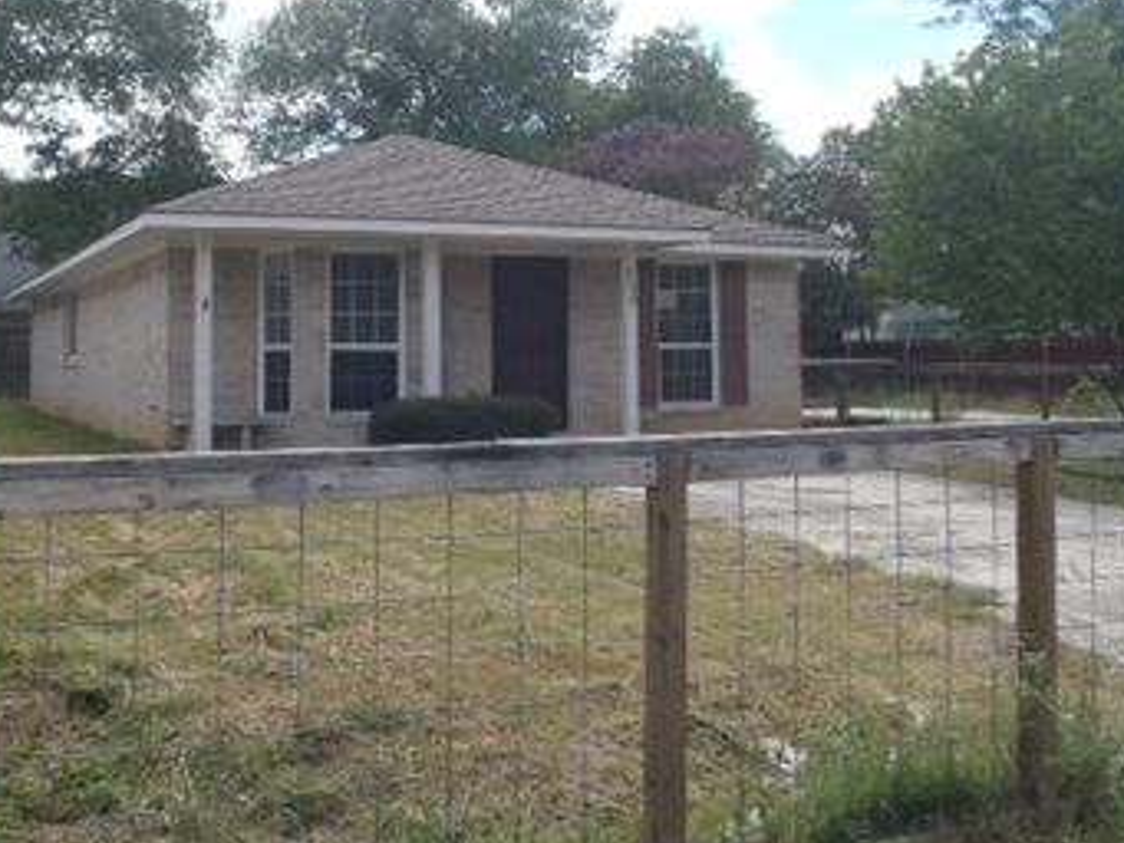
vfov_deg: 34.7
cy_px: 255
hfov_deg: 45.7
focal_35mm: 41
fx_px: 1332
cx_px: 514
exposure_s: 1/320
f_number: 3.9
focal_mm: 5
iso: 80
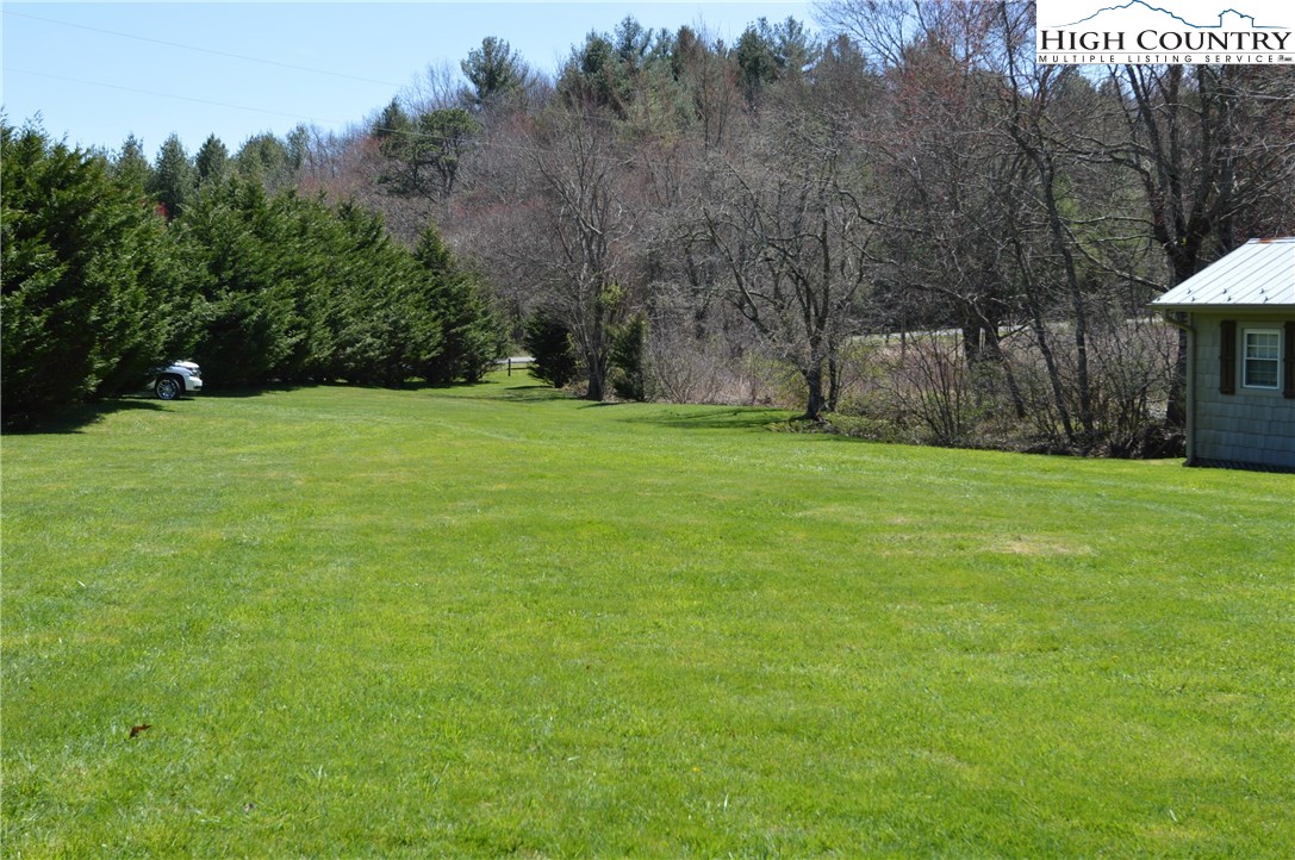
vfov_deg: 28.9
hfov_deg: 42.4
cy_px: 430
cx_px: 648
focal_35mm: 46
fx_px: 1671
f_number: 7.1
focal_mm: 31
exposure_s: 1/200
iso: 100
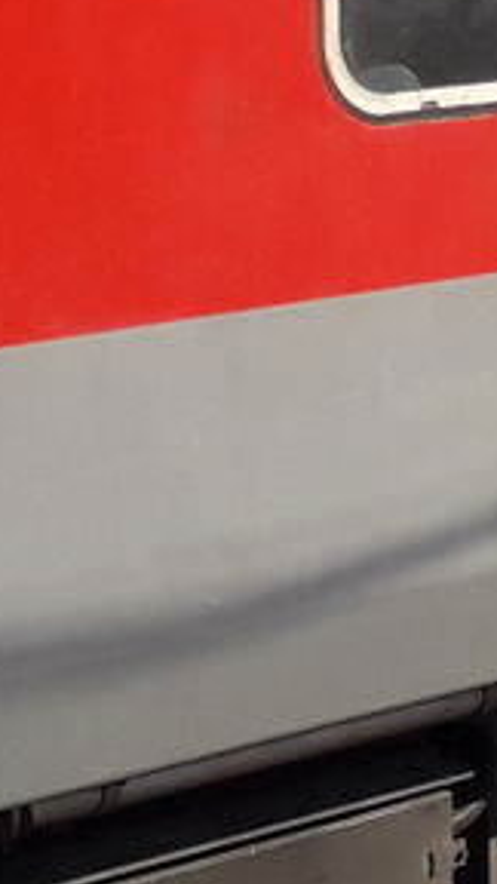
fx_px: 4592
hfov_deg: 6.0
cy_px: 77
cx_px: 1108
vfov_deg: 10.9
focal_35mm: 196
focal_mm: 3.6
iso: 40
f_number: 1.9
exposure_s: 1/1623
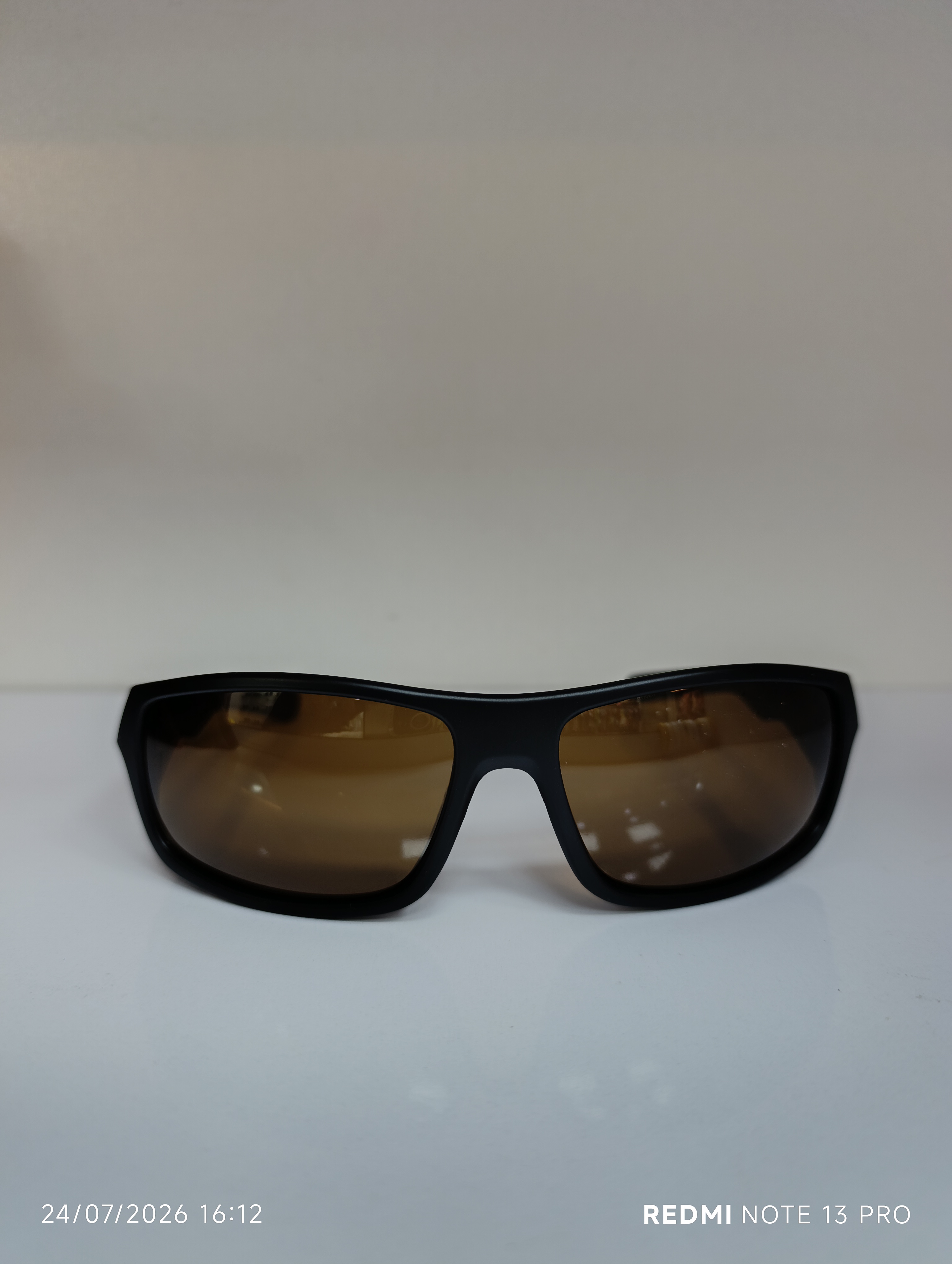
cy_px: 632
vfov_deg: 73.8
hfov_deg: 59.0
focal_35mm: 23
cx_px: 476
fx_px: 841
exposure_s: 1/50
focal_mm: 6.14
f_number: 1.6
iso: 160
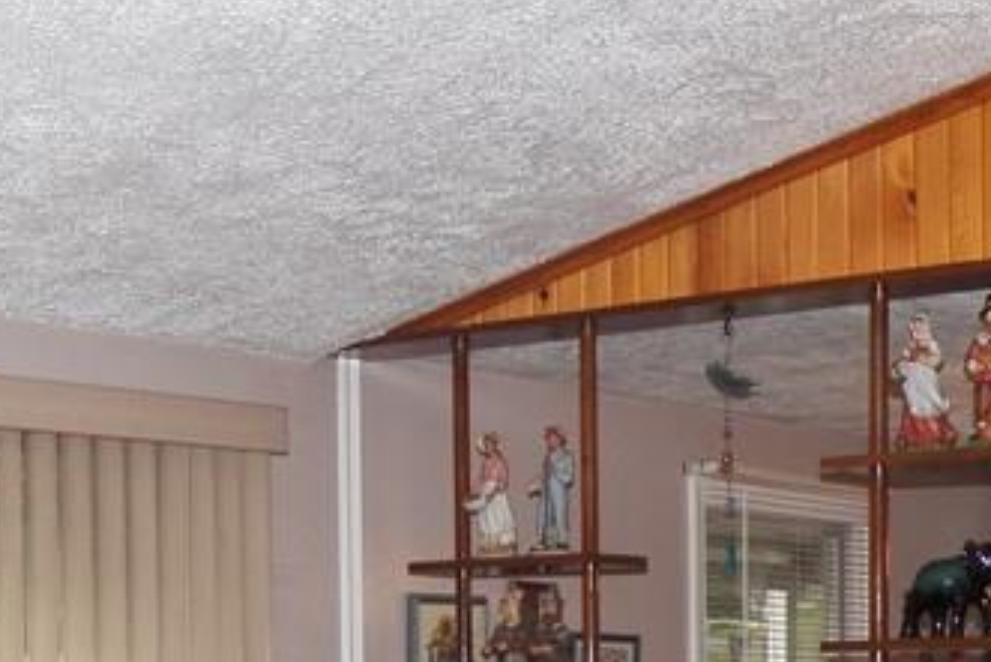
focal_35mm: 90
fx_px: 2478
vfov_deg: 14.3
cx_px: 437
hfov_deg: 22.6
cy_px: 959
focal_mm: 4.9
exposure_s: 1/125
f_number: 2.8
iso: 125
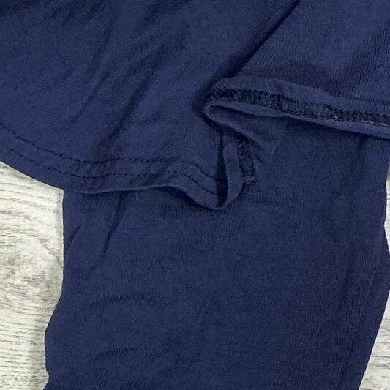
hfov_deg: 14.0
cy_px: 263
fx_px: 1568
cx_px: 398
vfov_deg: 14.2
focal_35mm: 123
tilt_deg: -83.6
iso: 100
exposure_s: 1/60
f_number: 1.8
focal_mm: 3
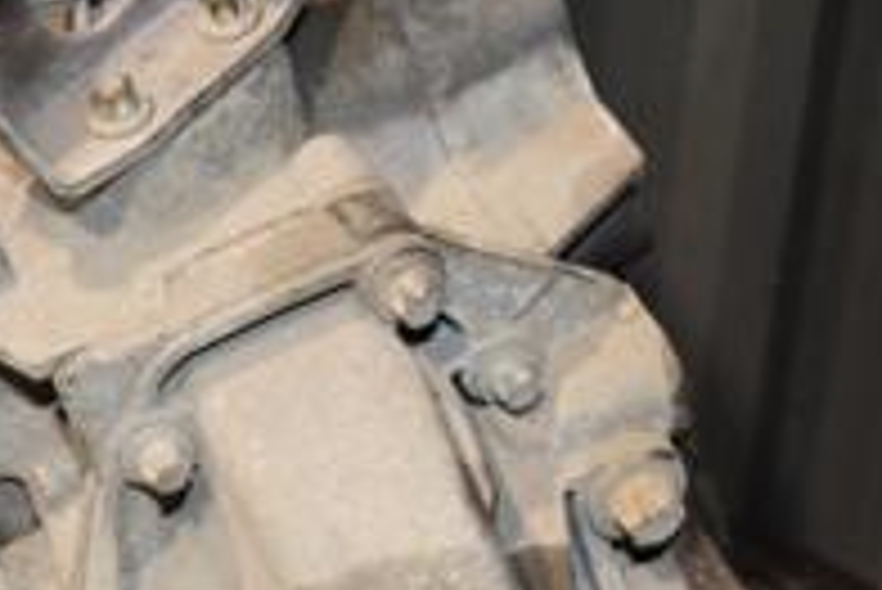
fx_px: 2476
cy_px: 356
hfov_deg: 19.8
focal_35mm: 101
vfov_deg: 13.6
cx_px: 104
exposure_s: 1/60
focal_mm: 22
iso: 800
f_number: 5
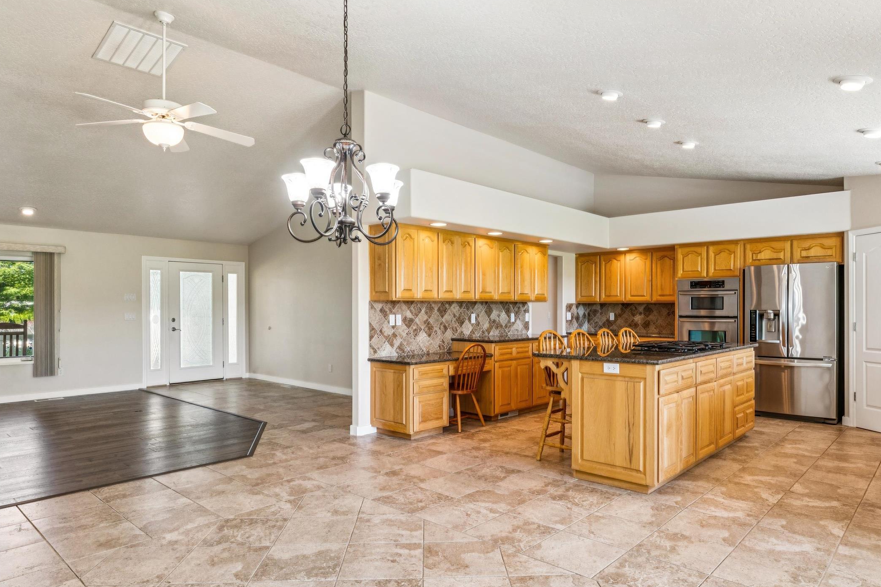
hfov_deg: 76.4
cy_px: 310
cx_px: 452
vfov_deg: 55.3
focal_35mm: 23
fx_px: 560
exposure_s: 1/13
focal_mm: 15.6
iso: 400
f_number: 13
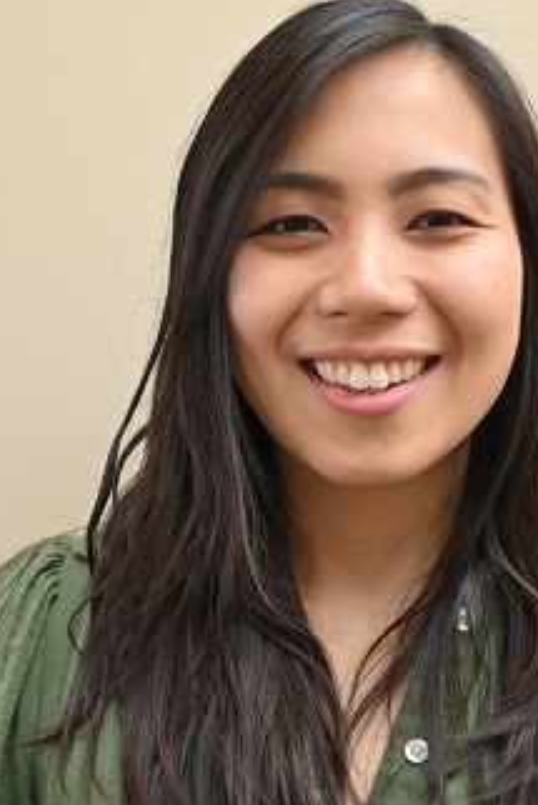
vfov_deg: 35.1
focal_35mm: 57
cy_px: 464
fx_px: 1271
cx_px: 354
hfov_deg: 23.8
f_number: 5.6
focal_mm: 25
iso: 640
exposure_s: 1/60
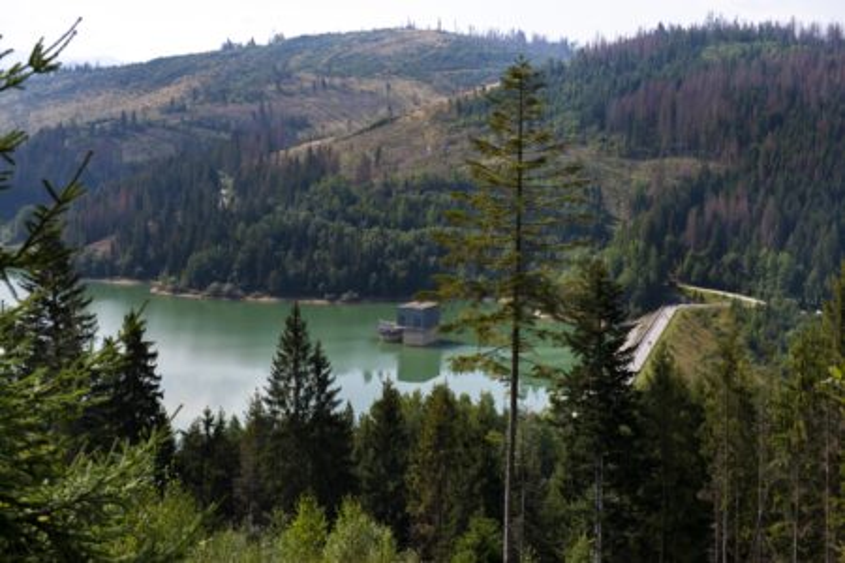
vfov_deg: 24.2
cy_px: 282
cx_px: 422
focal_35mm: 56
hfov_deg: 35.6
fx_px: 1314
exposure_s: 1/640
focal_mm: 56
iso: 250
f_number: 6.3
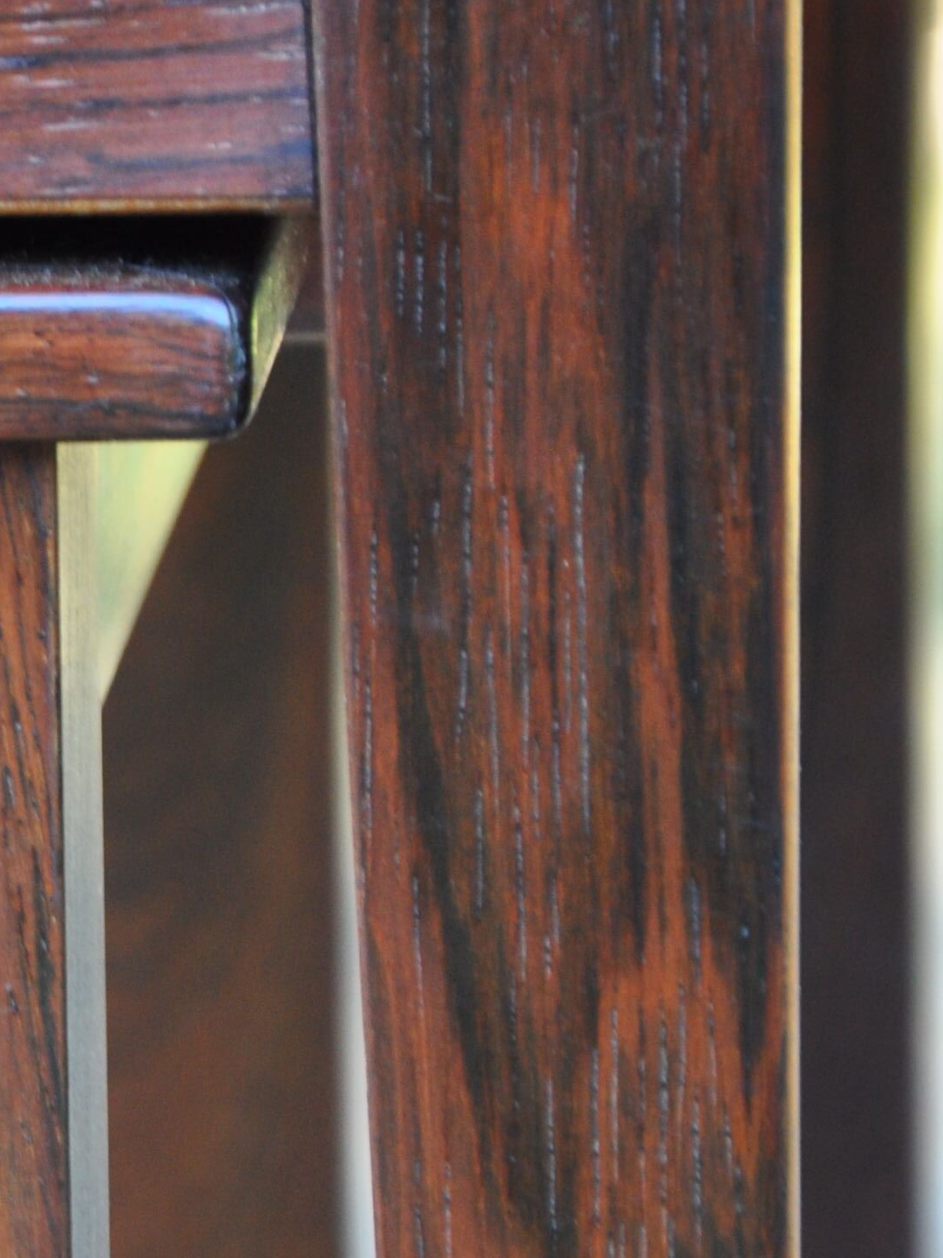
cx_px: -245
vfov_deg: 4.4
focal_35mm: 449
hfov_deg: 3.3
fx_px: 16327
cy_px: 763
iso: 500
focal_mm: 105
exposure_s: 1/20
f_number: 5.6
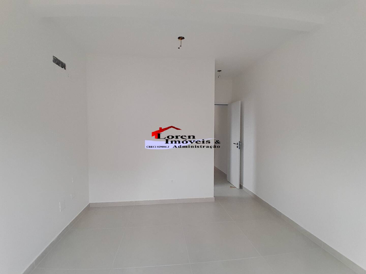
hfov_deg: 91.0
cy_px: 137
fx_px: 180
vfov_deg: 74.7
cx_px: 183
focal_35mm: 17
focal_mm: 1.46
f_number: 2.2
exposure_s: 1/120
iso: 64
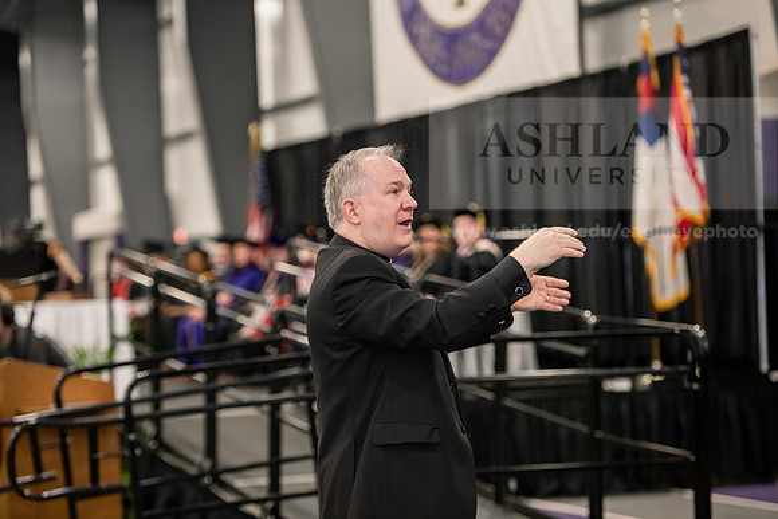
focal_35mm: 122
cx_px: 389
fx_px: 2637
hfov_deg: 16.8
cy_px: 260
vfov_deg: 11.2
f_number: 3.2
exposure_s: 1/200
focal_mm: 122
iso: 3200
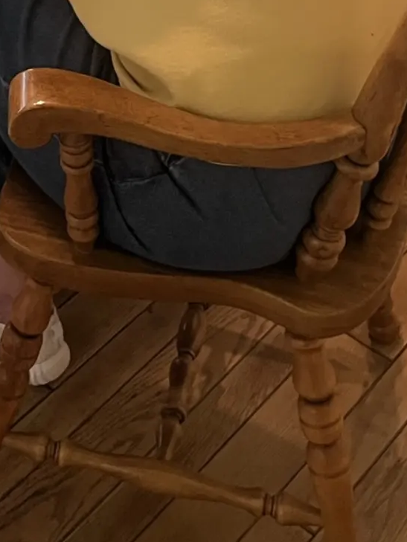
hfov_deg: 15.9
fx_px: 1426
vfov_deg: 18.7
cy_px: -302
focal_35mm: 91
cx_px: 5
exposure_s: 1/60
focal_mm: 5.1
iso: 100
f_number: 1.6
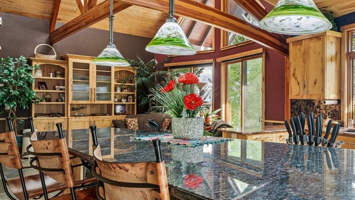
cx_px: 275
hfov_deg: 60.0
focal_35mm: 30
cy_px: 112
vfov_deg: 38.9
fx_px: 282
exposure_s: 1/2
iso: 250
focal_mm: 16
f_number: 8
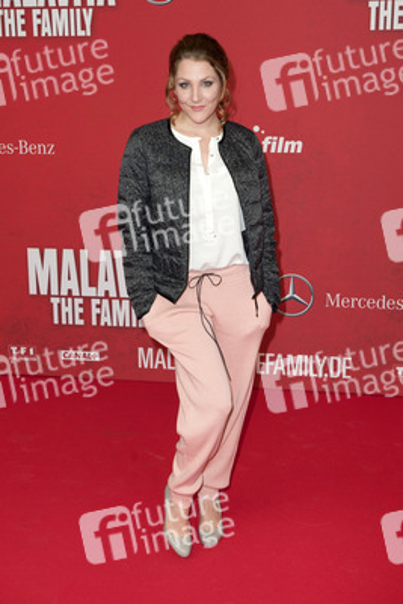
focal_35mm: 50
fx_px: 839
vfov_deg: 39.6
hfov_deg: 27.0
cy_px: 302
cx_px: 202
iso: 800
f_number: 5.6
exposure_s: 1/250
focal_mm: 50
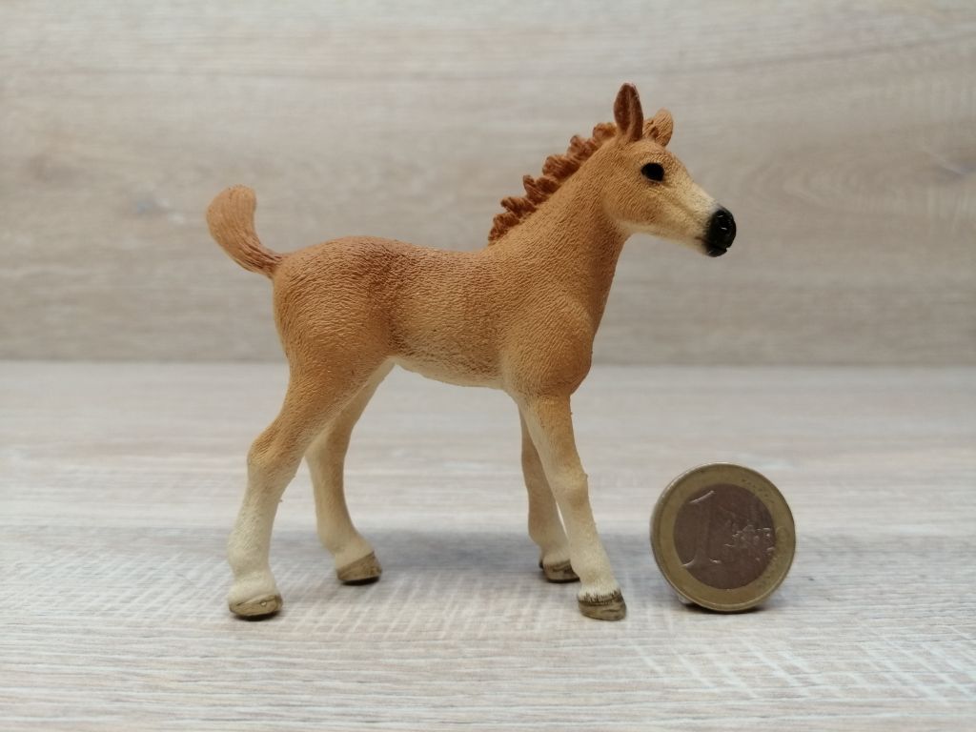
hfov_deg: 65.3
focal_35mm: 27
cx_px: 488
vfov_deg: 51.4
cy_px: 366
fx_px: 761
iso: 100
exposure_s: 1/120
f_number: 1.8
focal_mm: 3.95
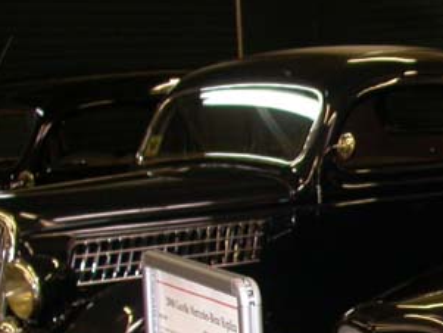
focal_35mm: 101
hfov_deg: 18.1
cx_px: 583
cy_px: 362
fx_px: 1293
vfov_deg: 14.3
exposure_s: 1/60
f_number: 2.6
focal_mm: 7.85
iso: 200
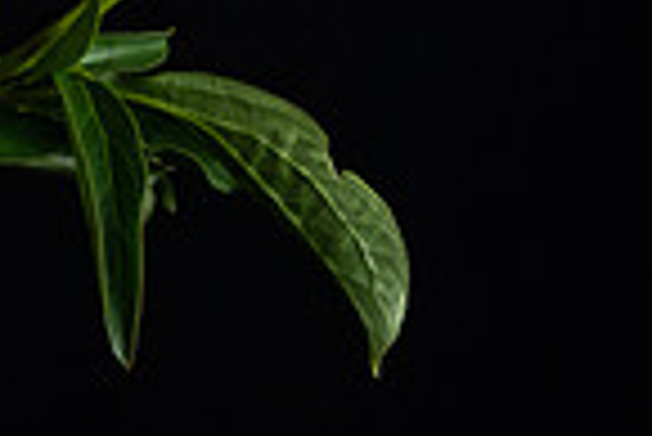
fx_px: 5493
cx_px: -168
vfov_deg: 4.5
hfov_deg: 6.7
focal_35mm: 303
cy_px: -591
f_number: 8
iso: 200
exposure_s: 1/15
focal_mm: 41.1
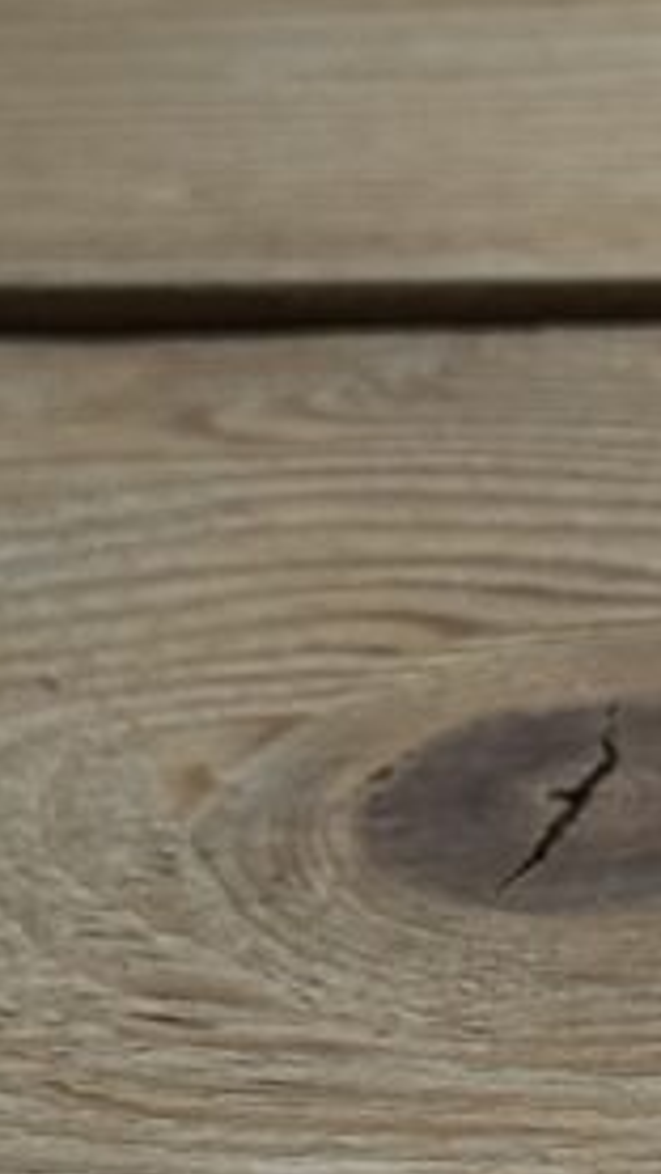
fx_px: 6008
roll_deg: +1.4
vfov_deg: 11.1
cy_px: 848
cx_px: 2021
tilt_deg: -31.0
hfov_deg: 5.8
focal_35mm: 193
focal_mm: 6.76
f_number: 1.78
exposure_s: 1/139
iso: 50
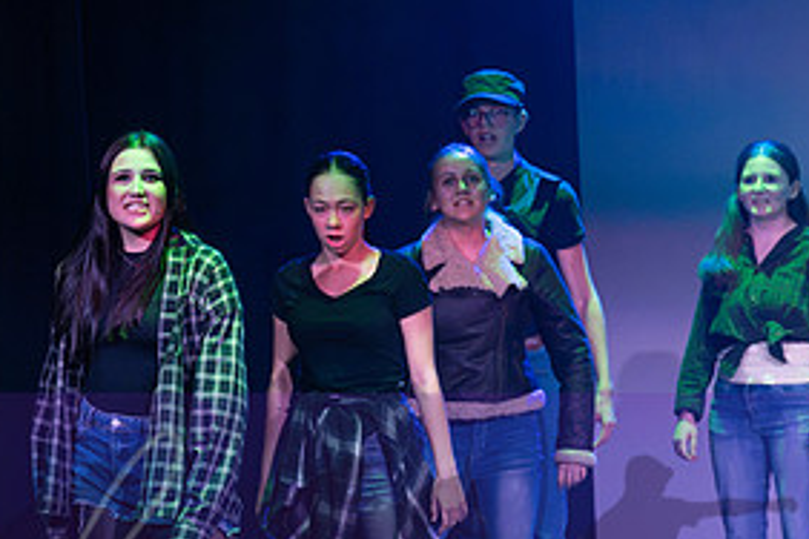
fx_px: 5550
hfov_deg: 8.3
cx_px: 215
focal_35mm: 247
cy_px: 460
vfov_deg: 5.6
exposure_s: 1/800
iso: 5000
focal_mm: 120
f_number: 4
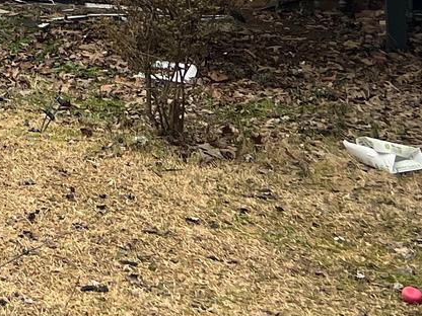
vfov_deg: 10.3
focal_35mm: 128
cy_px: -405
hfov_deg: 13.9
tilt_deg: +4.4
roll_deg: -0.4
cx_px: -318
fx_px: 1560
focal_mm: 5.7
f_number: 1.5
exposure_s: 1/859
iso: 50
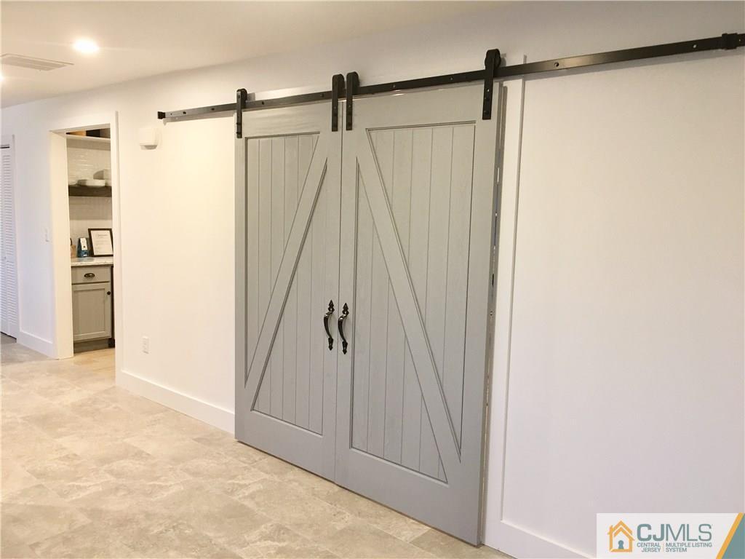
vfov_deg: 48.2
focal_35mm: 29
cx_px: 372
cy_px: 280
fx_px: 624
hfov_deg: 61.7
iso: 40
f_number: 2.2
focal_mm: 4.15
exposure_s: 1/15
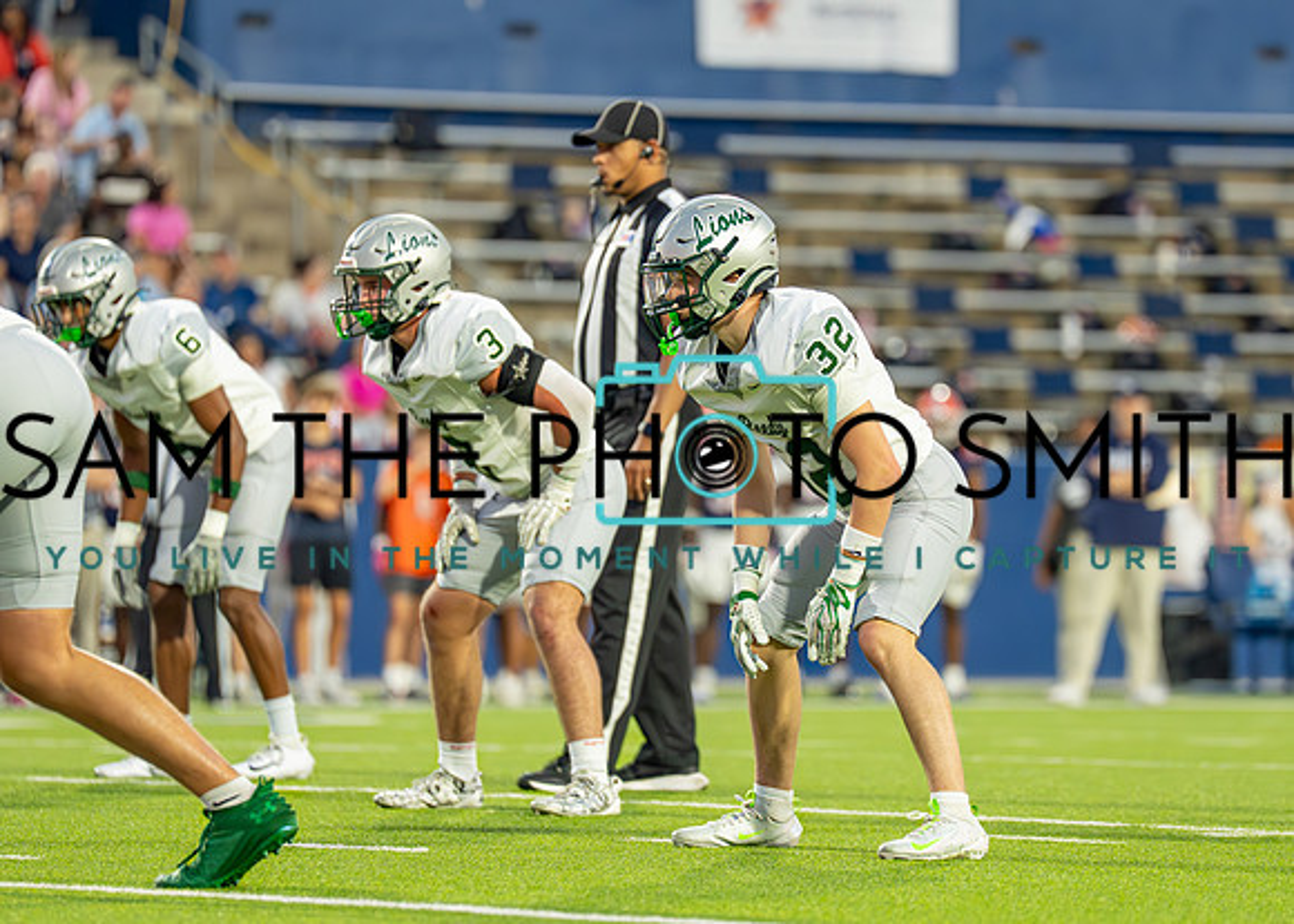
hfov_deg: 6.4
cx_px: 793
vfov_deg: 4.6
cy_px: 439
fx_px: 11599
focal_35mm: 316
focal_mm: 200
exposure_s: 1/1250
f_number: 2.8
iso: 1600
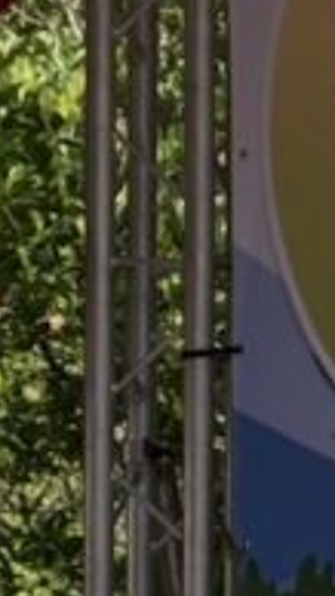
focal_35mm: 575
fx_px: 9088
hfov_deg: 2.1
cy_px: 894
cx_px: 1045
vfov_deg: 3.7
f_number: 2.8
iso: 40
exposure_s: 1/638
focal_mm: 16.89
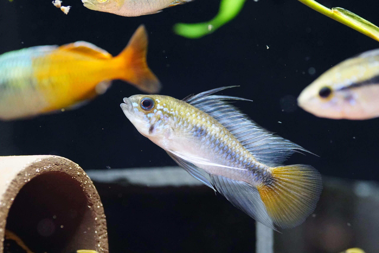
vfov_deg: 10.2
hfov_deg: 15.2
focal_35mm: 135
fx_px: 1421
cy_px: 126
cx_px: 190
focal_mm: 90
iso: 6400
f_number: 4.5
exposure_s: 1/350
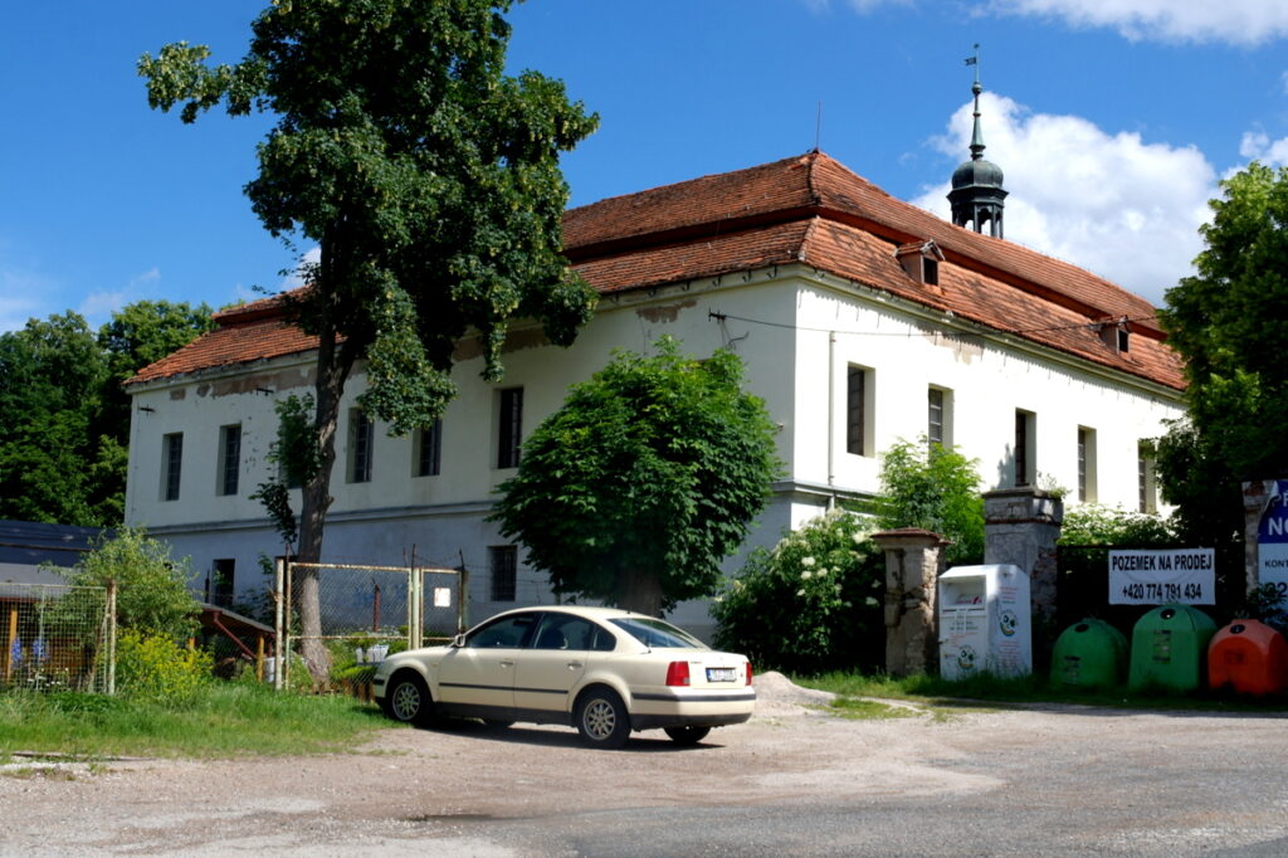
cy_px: 429
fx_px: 1645
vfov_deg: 29.2
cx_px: 644
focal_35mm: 46
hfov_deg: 42.8
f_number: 11
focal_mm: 30
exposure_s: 1/100
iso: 100
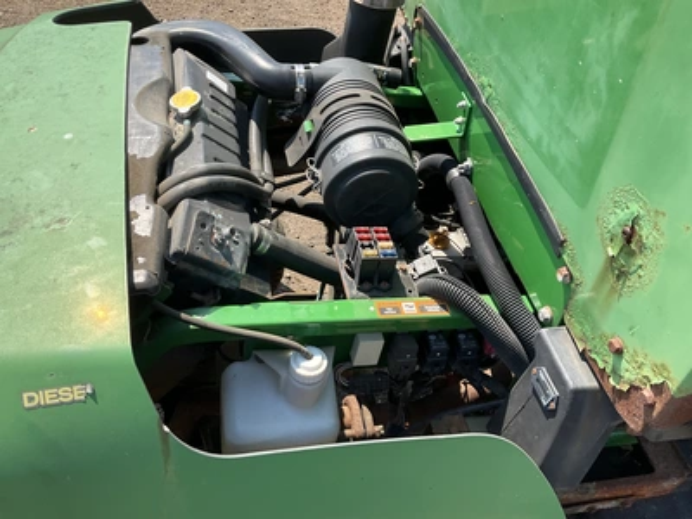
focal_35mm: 29
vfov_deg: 48.2
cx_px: 346
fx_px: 580
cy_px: 260
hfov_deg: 61.7
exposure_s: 1/613
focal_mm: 3
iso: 25
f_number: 1.8
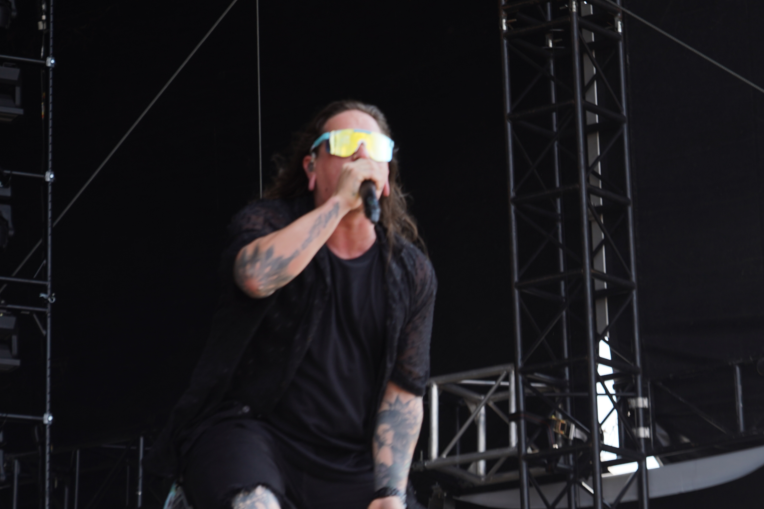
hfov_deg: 12.7
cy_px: 334
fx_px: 3416
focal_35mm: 161
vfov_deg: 8.5
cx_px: 510
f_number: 5.6
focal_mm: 96
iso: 100
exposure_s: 1/125
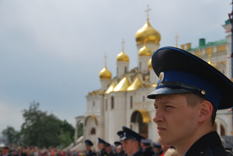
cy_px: 78
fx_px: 535
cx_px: 116
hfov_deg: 24.6
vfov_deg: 16.6
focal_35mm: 82
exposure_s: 1/400
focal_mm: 55
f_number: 10
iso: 100
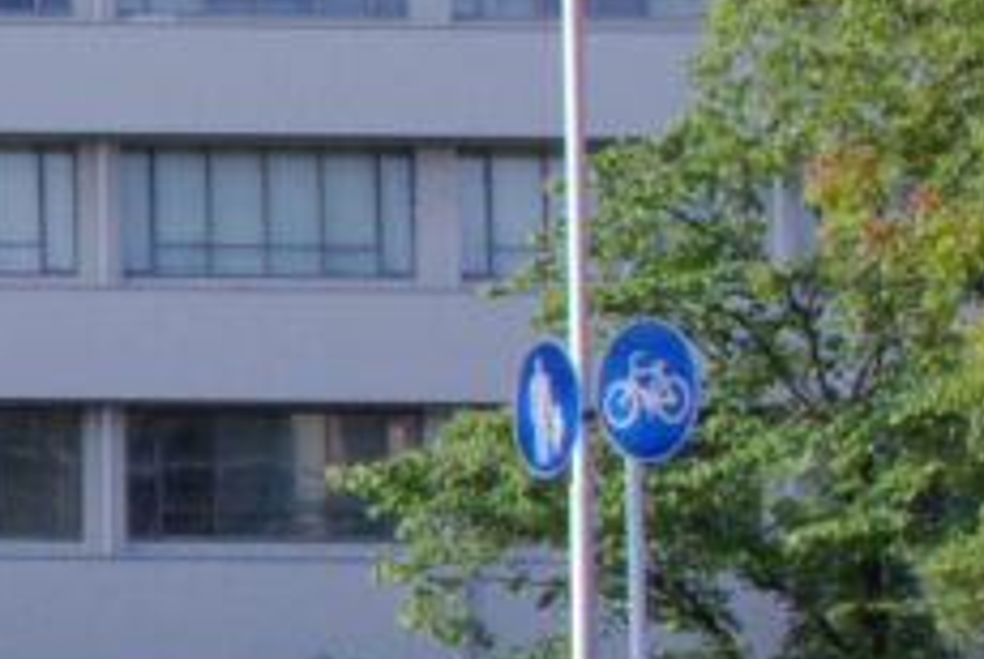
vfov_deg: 11.5
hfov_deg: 14.7
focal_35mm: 120
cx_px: -839
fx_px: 3284
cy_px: 319
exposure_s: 1/90
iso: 800
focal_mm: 18
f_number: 22
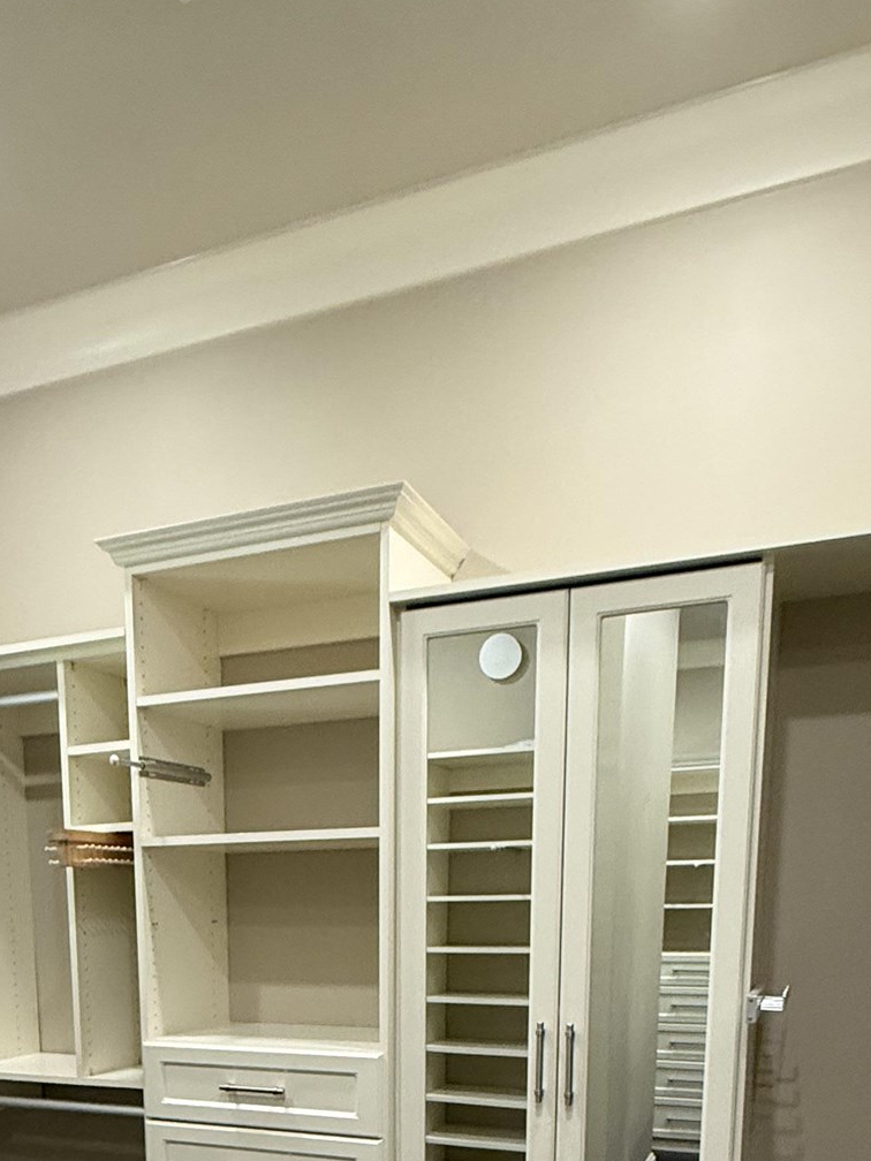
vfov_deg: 49.1
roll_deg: +0.1
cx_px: 303
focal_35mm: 32
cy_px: 1095
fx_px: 1074
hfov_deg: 43.6
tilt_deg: -10.3
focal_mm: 2.22
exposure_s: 1/60
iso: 400
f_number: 2.2
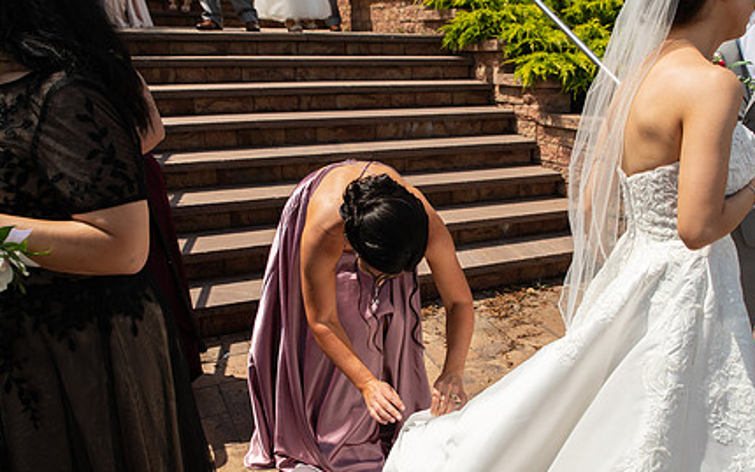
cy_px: 254
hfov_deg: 57.9
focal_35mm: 33
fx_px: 679
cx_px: 430
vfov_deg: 38.3
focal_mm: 24
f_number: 4
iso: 125
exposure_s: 1/1600
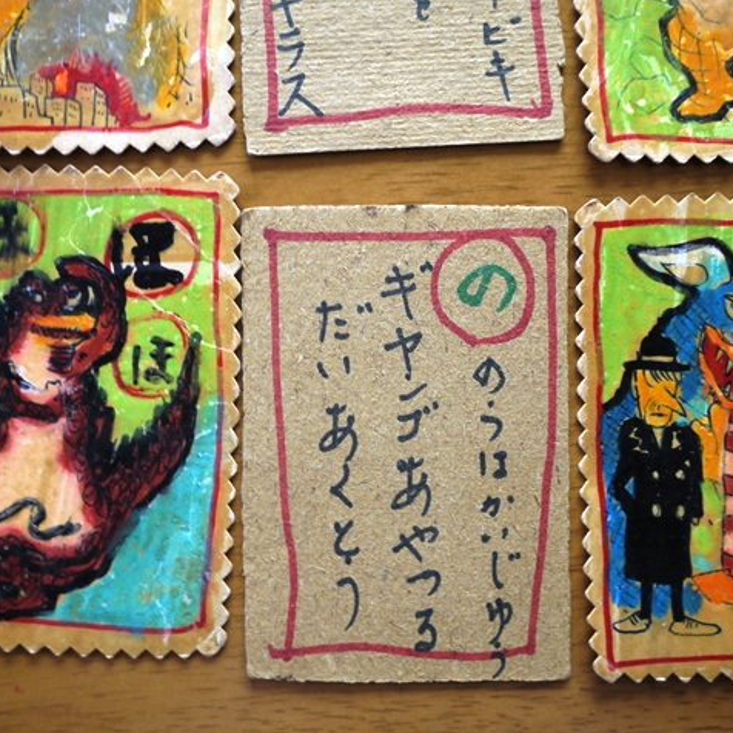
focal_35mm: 38
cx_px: 348
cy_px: 365
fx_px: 910
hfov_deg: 43.8
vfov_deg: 43.9
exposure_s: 1/15
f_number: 3.7
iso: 400
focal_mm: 16
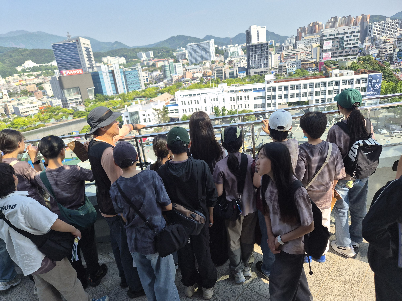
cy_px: 150
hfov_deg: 73.9
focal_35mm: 23
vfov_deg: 58.9
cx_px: 201
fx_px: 267
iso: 80
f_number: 1.8
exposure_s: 1/2528
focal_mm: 5.4
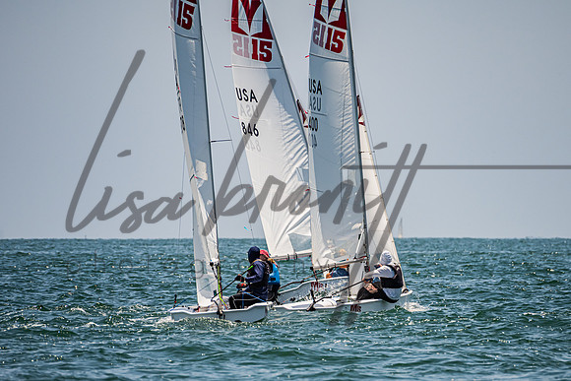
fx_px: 8083
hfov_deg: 4.0
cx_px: 313
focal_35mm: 510
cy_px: 262
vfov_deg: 2.7
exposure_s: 1/2000
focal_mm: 370
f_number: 8
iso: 400
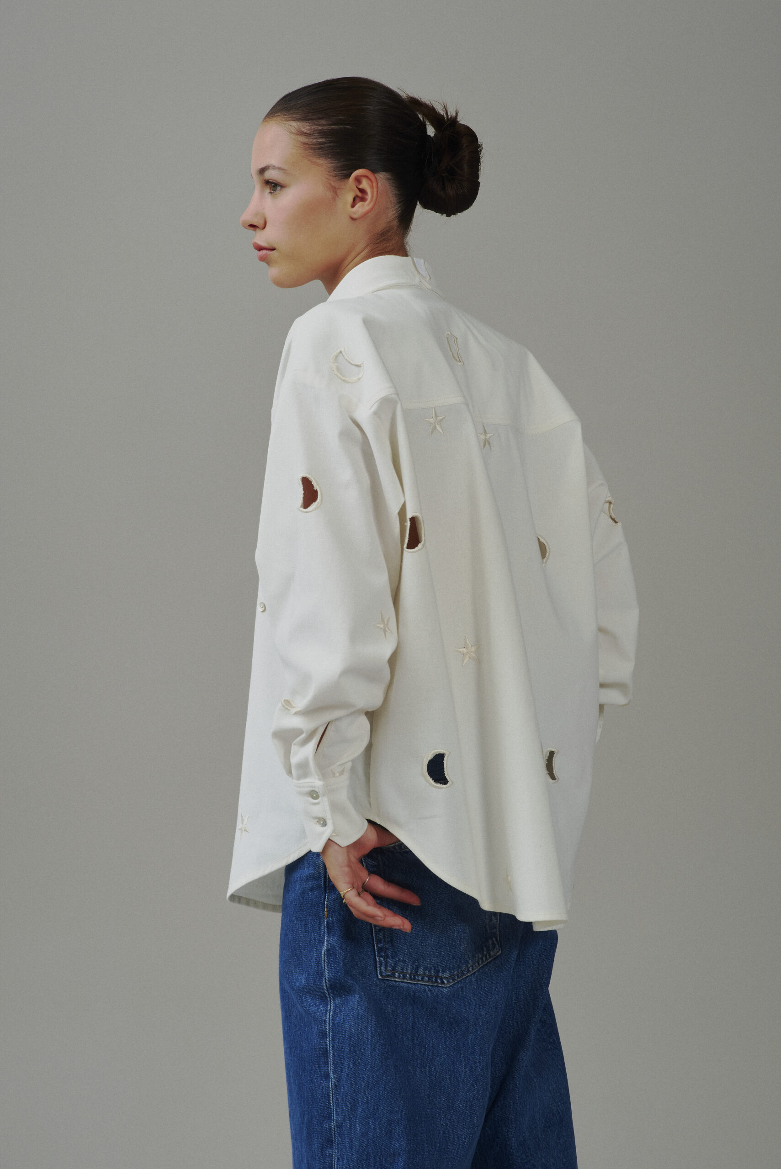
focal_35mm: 105
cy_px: 584
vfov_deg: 19.4
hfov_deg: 13.1
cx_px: 390
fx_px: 3413
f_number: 10
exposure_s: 1/125
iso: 200
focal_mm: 105
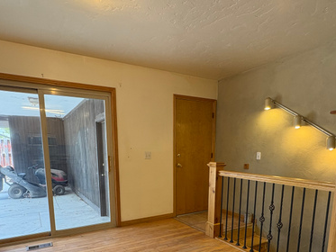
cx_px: 167
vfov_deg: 54.4
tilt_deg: -8.6
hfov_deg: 71.6
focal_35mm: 24
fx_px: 233
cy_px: 187
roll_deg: +0.2
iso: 160
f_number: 2.2
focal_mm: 2.22
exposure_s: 1/60
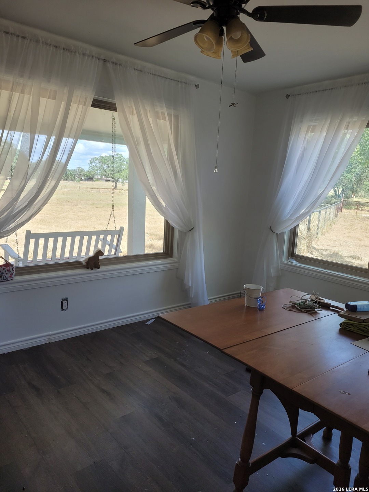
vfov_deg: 67.3
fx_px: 370
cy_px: 246
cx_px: 184
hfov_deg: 53.1
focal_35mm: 26
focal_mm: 5.4
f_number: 1.8
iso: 40
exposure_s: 1/292
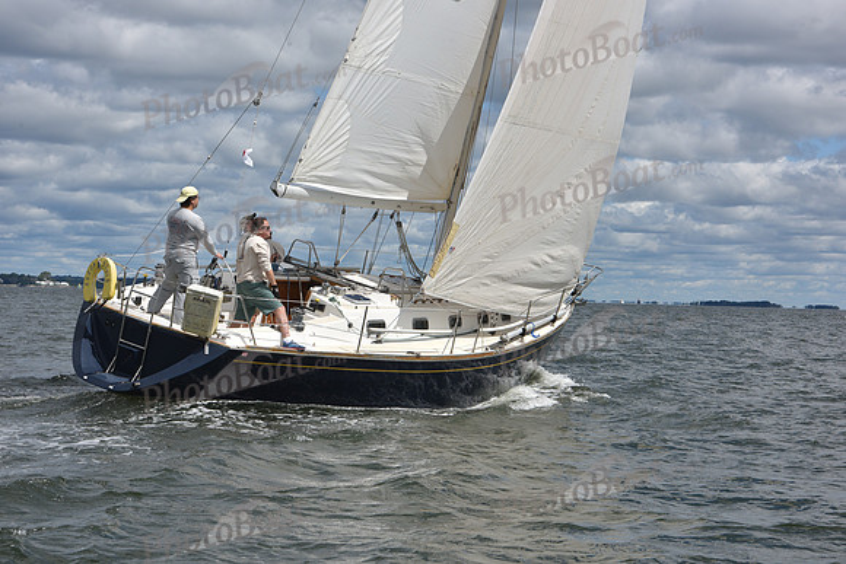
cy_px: 282
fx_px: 2021
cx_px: 423
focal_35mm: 86
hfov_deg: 23.6
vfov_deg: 15.9
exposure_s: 1/800
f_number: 11
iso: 250
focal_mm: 86
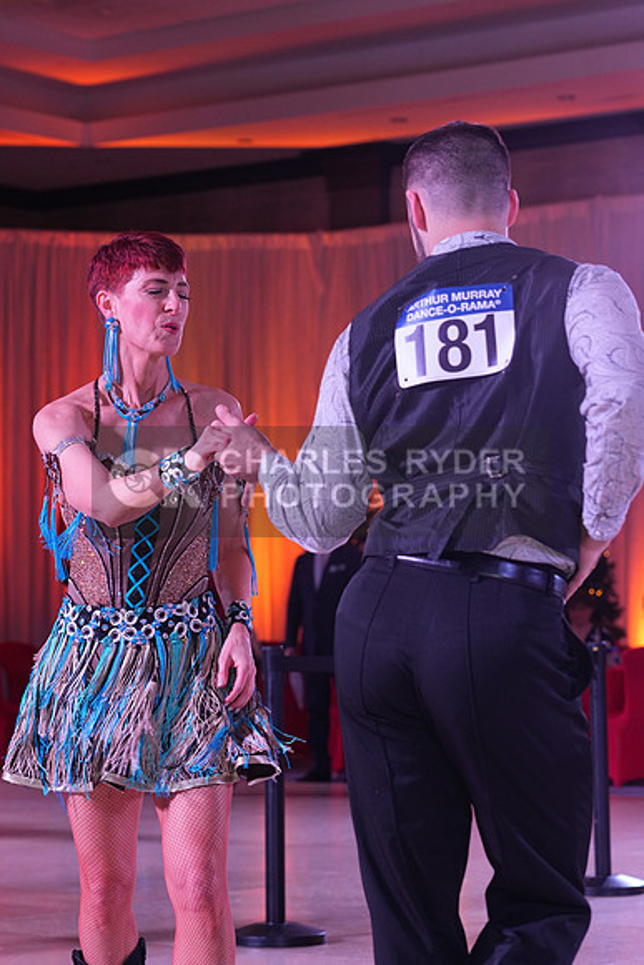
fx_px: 2547
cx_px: 322
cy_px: 482
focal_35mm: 95
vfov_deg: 21.5
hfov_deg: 14.4
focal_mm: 95
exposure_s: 1/200
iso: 1600
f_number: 5.6
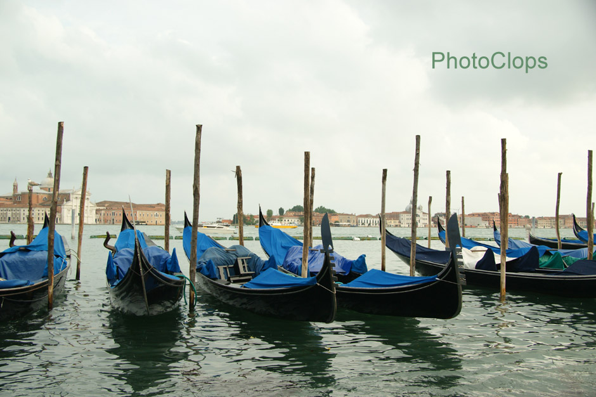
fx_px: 546
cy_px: 198
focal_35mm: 33
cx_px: 298
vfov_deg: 39.9
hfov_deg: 57.2
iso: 200
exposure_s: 1/160
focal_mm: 22
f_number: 5
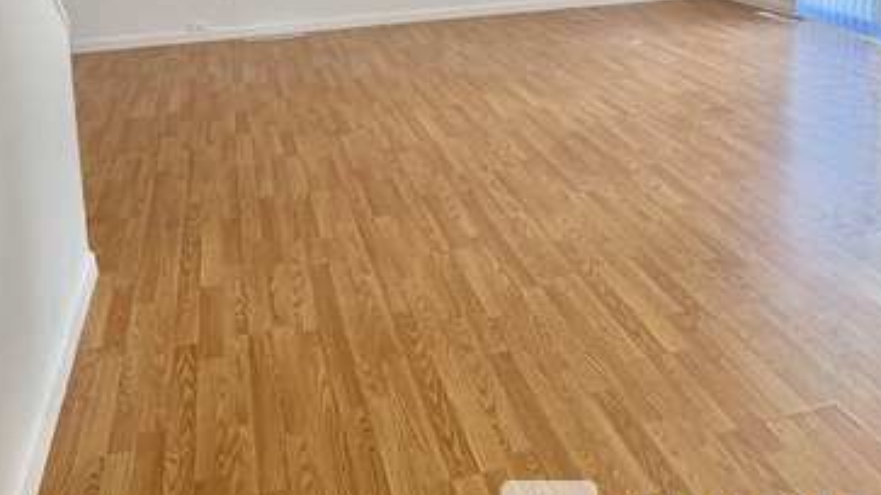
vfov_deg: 30.0
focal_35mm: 36
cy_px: -29
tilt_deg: -10.0
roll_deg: +2.5
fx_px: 841
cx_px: 438
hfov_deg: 55.3
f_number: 1.78
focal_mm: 6.76
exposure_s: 1/171
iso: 200
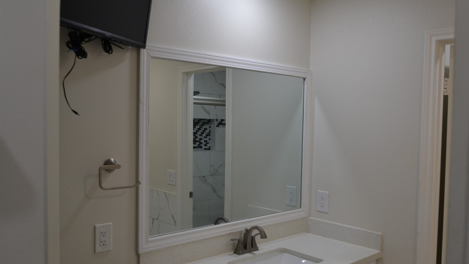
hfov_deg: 61.0
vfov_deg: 36.7
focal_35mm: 32
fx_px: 398
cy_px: 141
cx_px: 239
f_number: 4.5
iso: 400
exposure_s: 1/80
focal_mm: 20
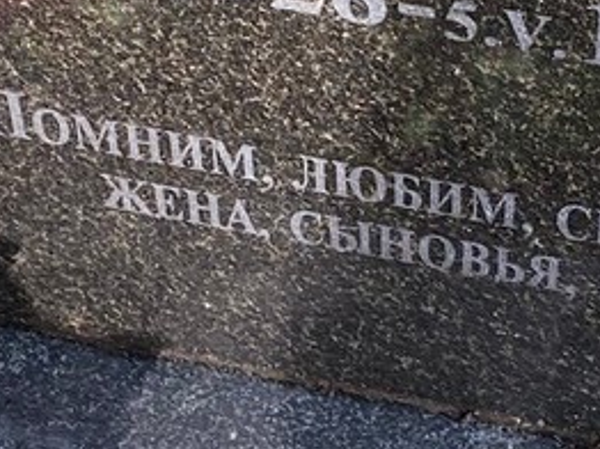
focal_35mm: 143
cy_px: 222
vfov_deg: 10.4
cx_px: 504
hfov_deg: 13.7
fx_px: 2476
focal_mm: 4.25
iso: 32
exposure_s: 1/136
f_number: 1.8
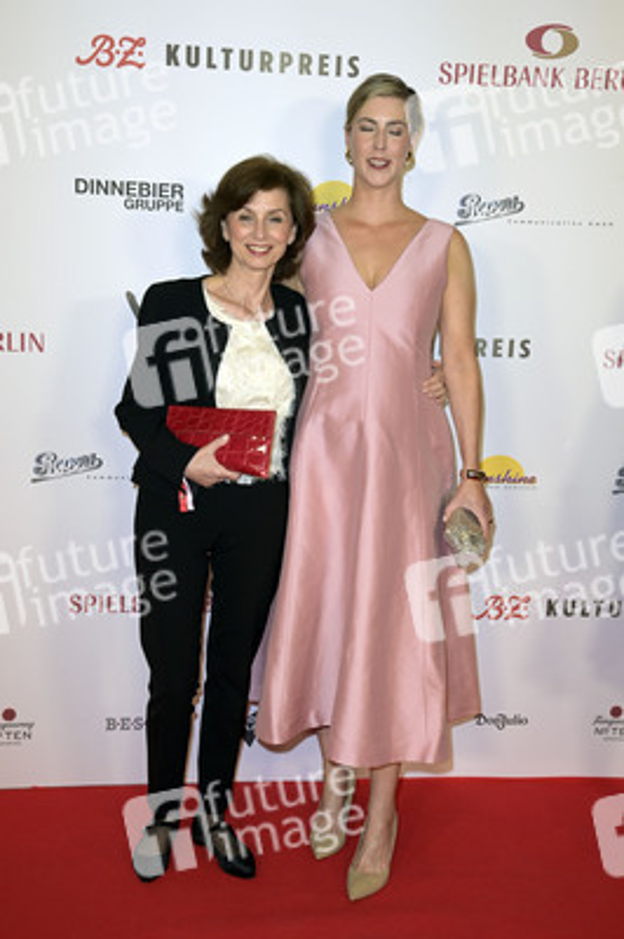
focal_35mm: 48
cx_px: 312
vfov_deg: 41.1
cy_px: 470
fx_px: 1250
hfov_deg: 28.0
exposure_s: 1/160
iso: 640
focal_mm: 48
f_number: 5.6
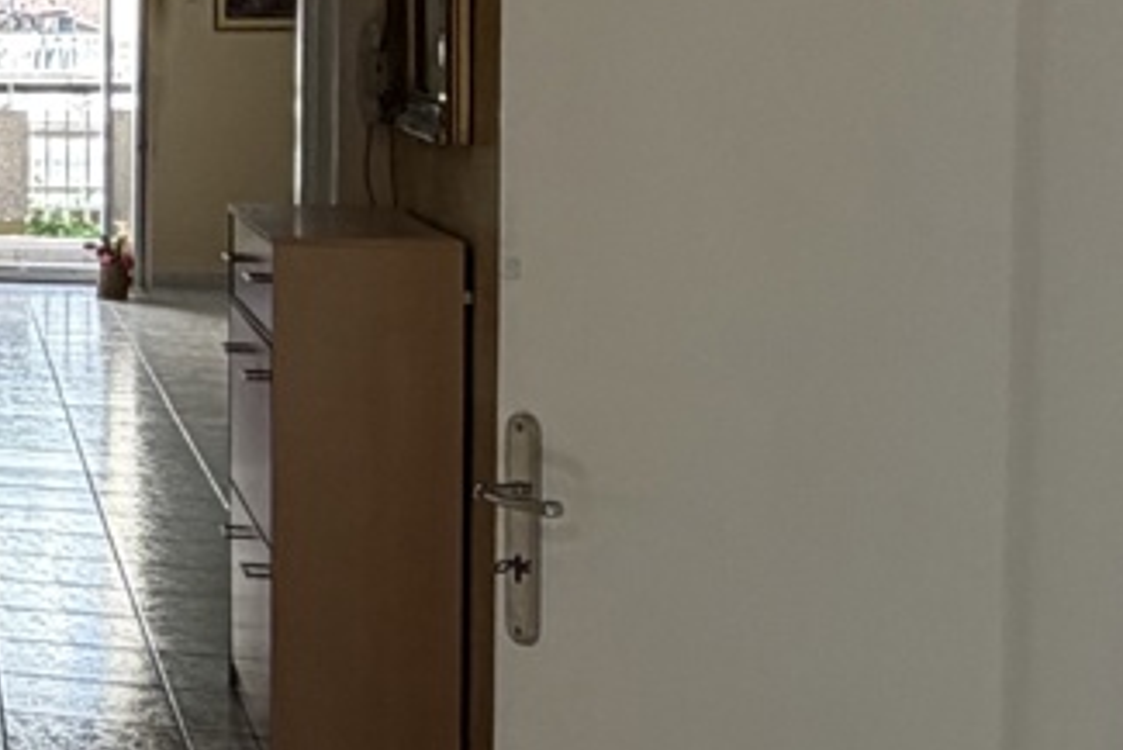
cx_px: -1227
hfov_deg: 16.6
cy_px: 35
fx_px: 2684
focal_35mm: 86
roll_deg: +0.3
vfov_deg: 15.7
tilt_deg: -1.3
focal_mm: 2.22
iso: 64
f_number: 2.2
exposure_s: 1/100
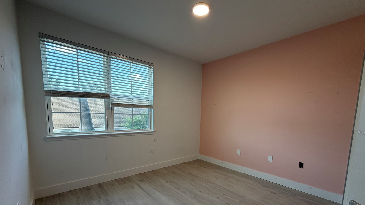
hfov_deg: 99.3
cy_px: 132
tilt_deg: -6.3
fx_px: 155
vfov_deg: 65.7
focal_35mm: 16
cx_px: 189
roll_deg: -0.8
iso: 125
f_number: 2.2
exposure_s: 1/120
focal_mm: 2.22
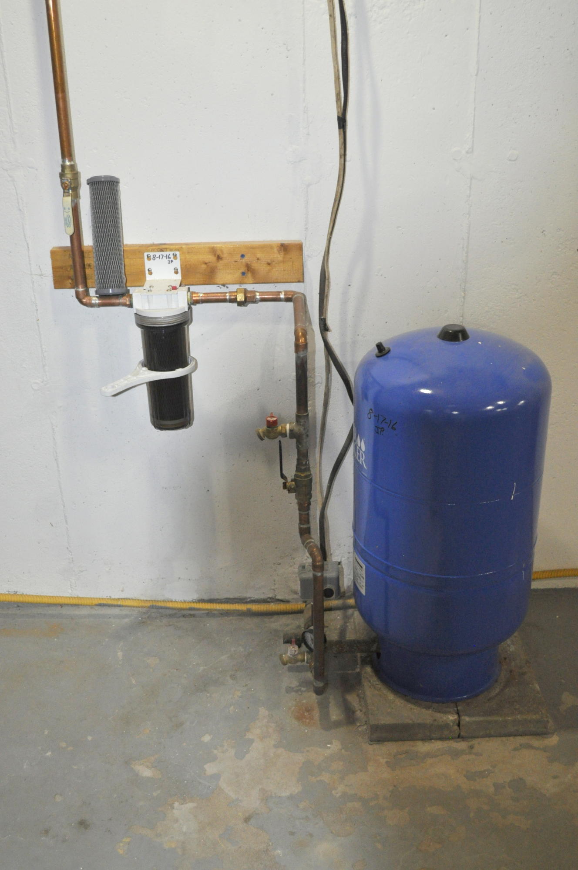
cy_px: 435
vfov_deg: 53.2
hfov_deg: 36.8
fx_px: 869
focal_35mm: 36
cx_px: 289
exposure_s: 1/60
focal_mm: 24
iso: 800
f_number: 4
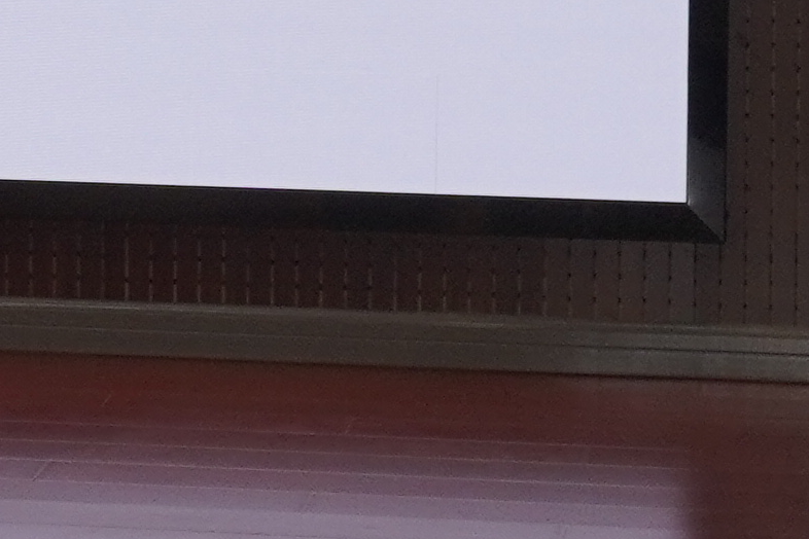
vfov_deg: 3.8
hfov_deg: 5.3
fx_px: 7973
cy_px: -412
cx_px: -1951
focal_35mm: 355
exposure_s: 1/30
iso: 400
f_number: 8
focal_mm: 31
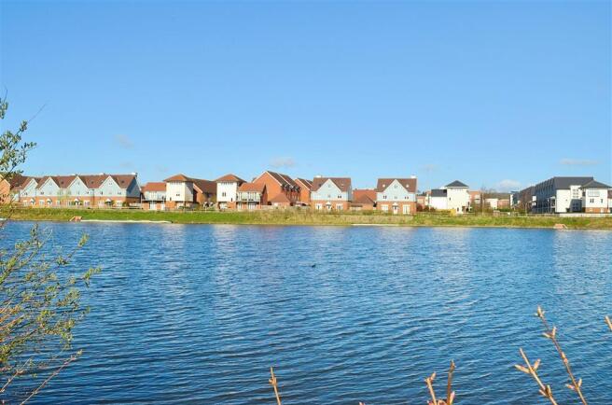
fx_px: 611
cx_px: 306
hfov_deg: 53.2
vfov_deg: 36.7
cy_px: 202
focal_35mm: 36
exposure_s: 1/250
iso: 200
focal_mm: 24
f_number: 14
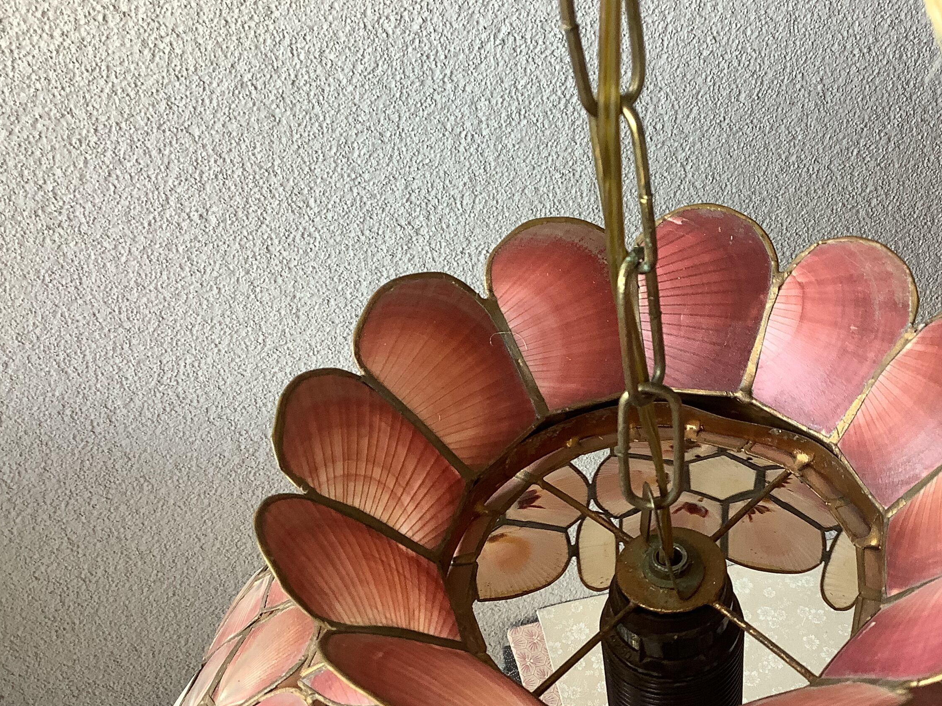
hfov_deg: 41.3
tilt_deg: -43.6
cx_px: 660
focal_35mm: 45
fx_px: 1224
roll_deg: +4.2
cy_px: 458
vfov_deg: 32.0
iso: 50
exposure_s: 1/50
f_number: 2.4
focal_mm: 3.3
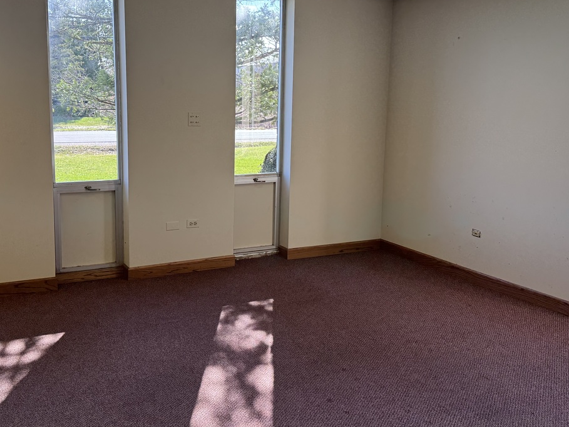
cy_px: 189
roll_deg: -1.0
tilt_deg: -9.4
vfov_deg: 37.7
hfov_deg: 48.9
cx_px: 265
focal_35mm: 38
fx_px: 625
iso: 100
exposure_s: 1/166
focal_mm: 6.76
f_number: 1.78
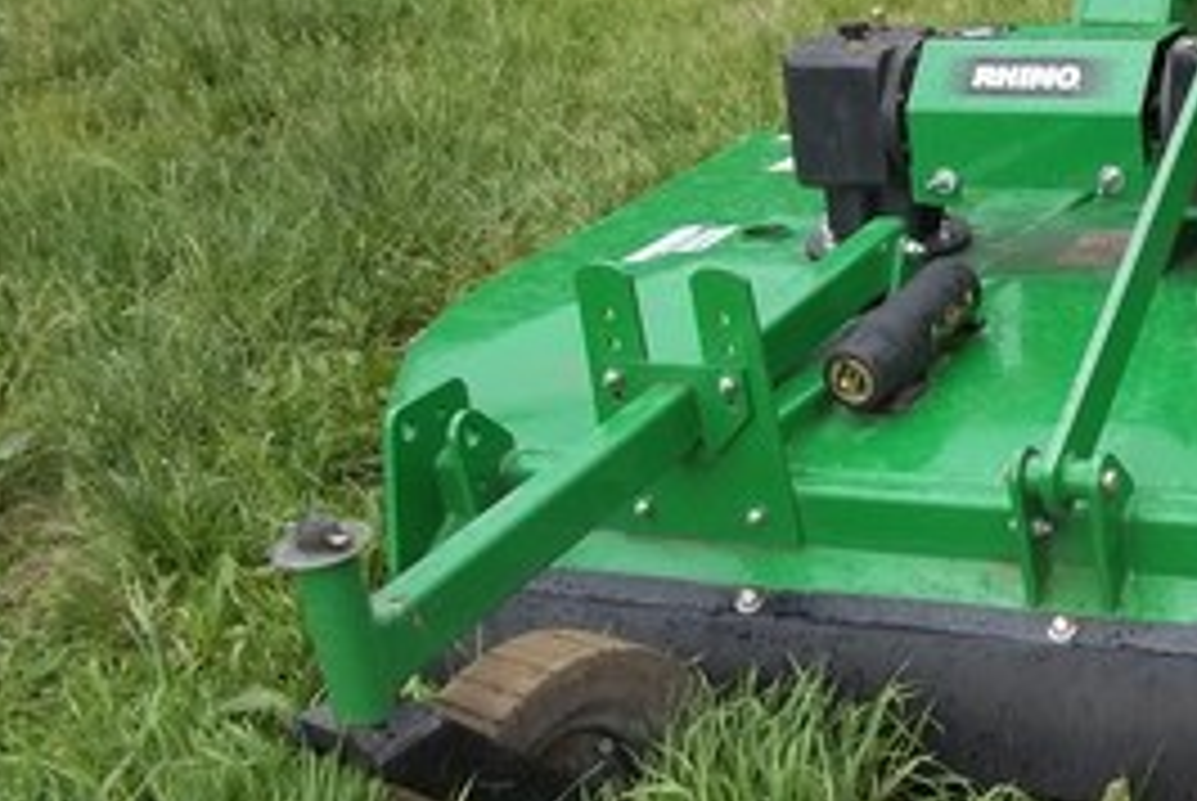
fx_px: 2263
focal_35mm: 68
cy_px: 432
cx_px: 1202
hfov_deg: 27.8
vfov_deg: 20.1
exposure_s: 1/320
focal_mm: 5.7
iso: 64
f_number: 2.9
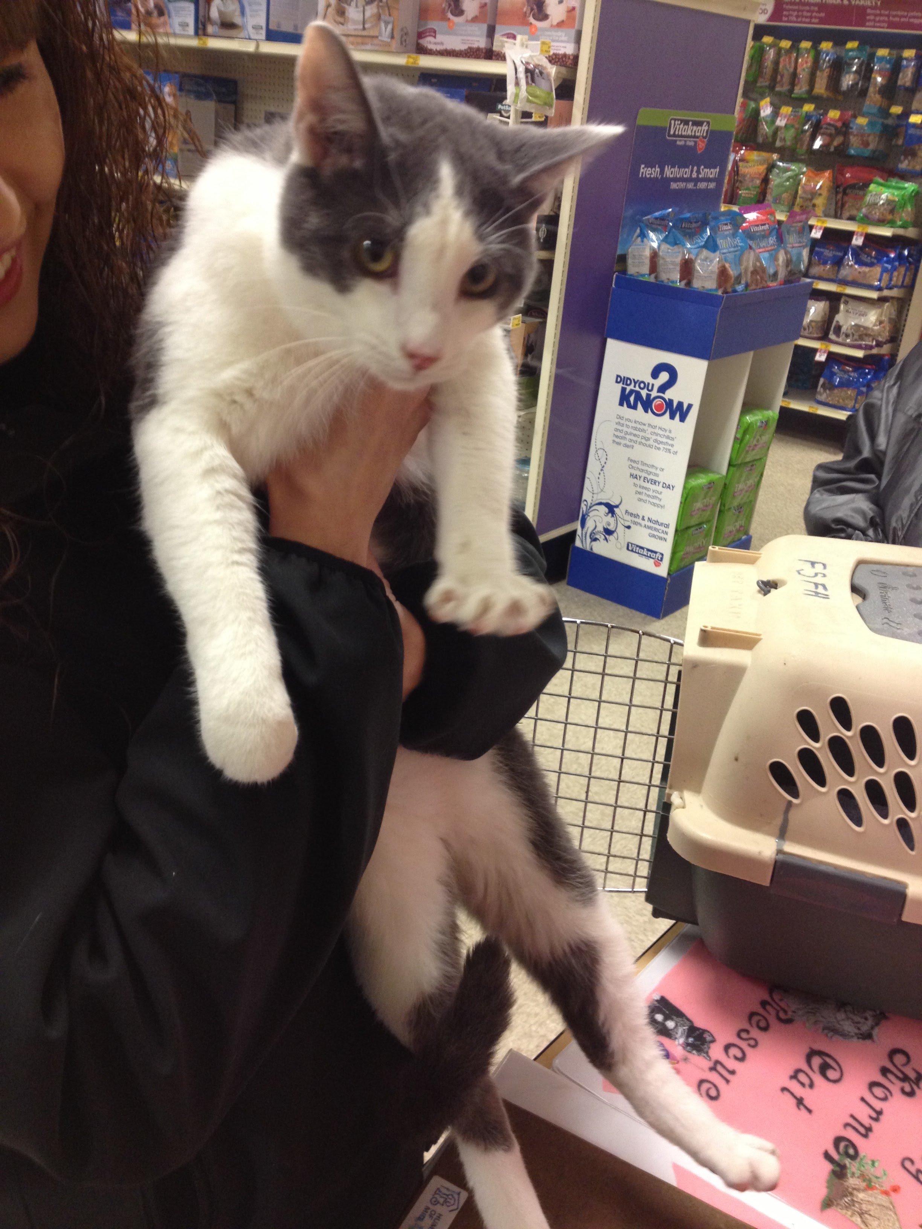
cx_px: 461
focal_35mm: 35
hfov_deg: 40.7
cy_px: 614
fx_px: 1243
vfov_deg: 52.6
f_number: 2.4
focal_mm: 4.28
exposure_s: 1/20
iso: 160
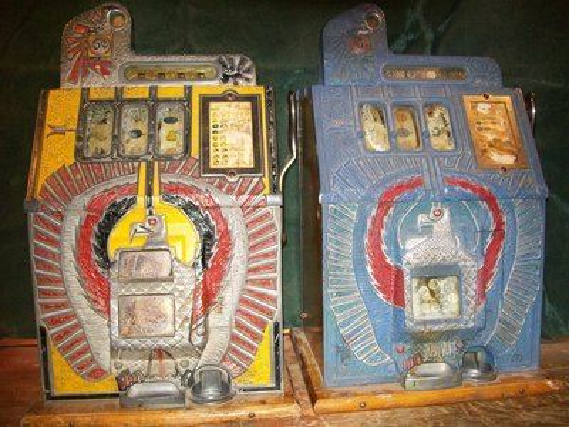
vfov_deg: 41.8
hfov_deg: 54.0
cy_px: 214
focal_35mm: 34
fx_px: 559
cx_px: 284
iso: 160
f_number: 2.7
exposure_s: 1/60
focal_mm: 6.1
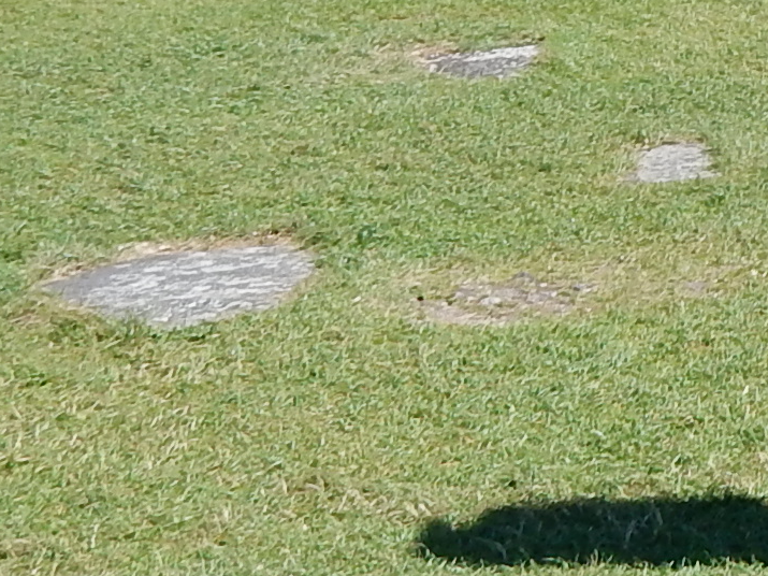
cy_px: -393
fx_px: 3039
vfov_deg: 10.3
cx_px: 1431
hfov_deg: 12.9
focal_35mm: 137
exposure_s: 1/800
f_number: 4
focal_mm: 5.4
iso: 125
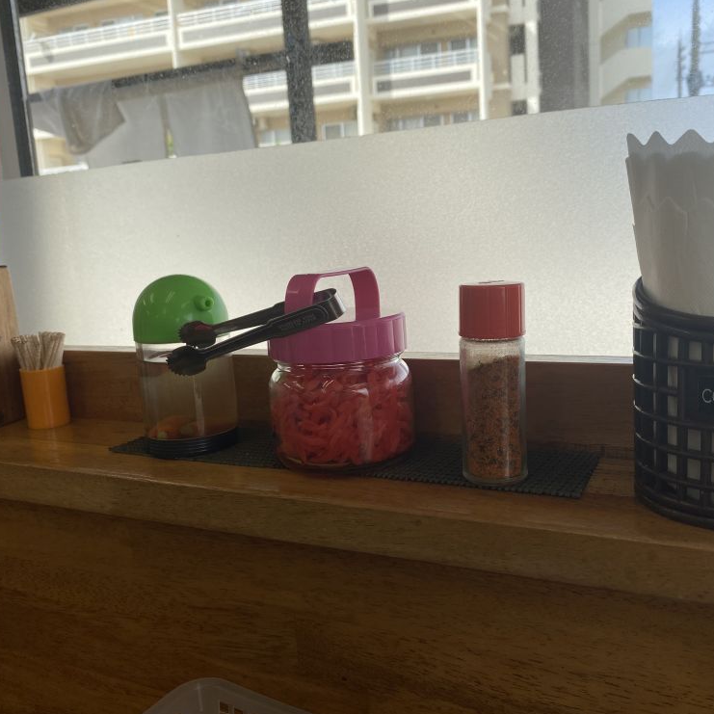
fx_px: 723
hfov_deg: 52.4
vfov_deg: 52.5
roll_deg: +2.7
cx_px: 393
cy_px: 357
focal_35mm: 31
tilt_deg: -11.2
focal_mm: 4.25
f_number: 1.8
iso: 32
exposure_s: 1/1208
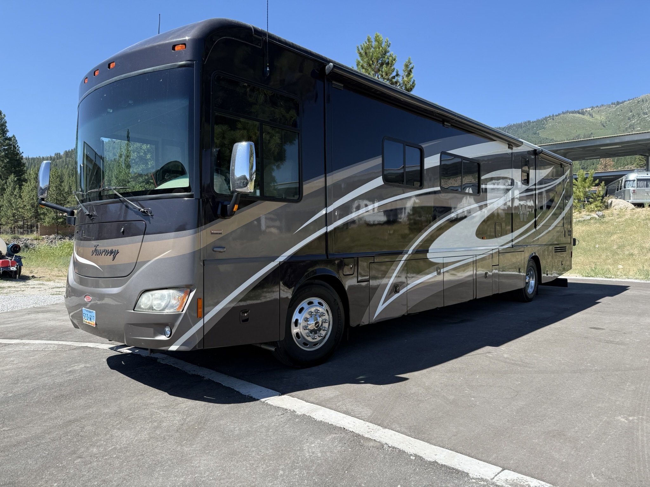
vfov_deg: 56.8
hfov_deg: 71.6
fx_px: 451
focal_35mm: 24
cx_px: 325
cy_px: 244
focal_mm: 6.76
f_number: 1.78
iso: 80
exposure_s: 1/1727
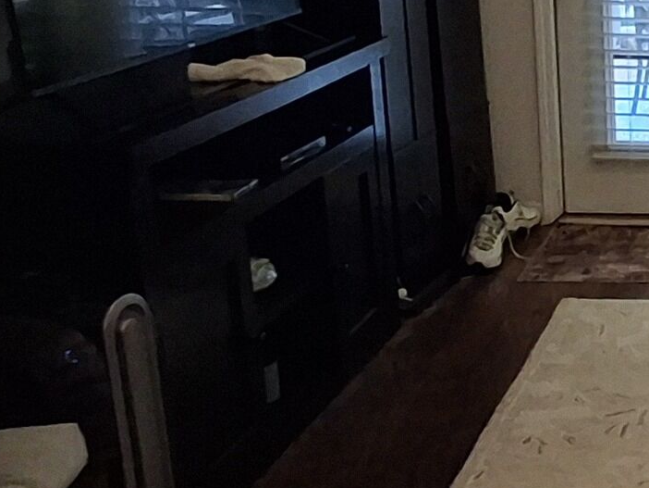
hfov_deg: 23.1
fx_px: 1313
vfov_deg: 21.0
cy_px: 219
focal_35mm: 70
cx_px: 938
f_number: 2.2
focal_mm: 1.64
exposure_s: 1/40
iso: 250
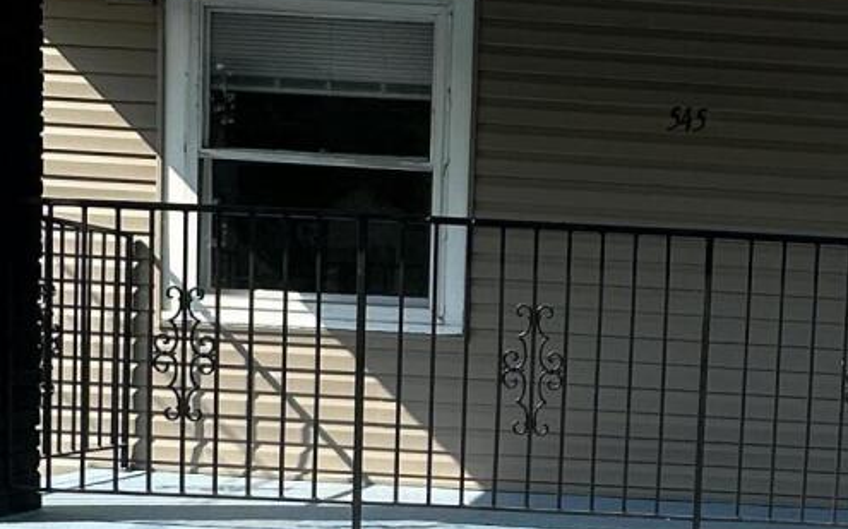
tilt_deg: -3.1
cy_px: 481
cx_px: 735
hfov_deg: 32.6
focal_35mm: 60
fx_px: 1386
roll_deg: -2.9
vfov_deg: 21.1
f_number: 2.2
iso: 50
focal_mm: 2.22
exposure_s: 1/1490
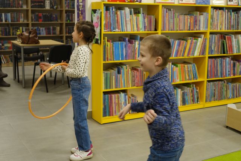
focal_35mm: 52
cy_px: 80
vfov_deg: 26.0
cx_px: 120
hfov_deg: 38.2
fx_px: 348
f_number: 2.8
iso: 400
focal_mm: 18.98
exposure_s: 1/60
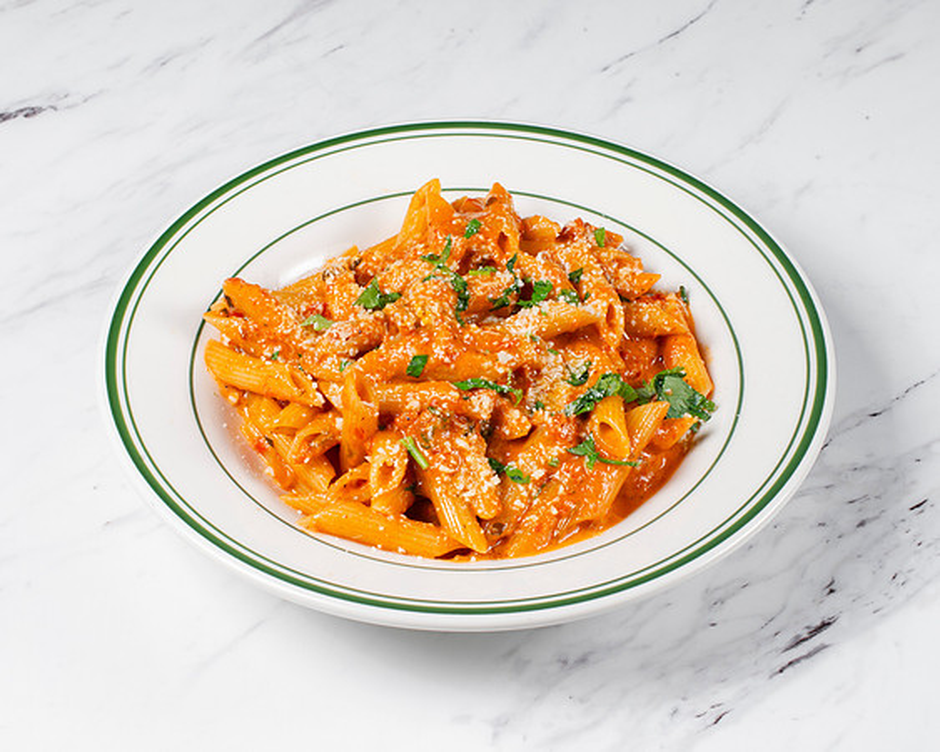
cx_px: 477
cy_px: 381
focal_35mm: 75
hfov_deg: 25.4
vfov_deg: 20.4
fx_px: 2085
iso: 200
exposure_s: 1/250
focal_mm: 50
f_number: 13
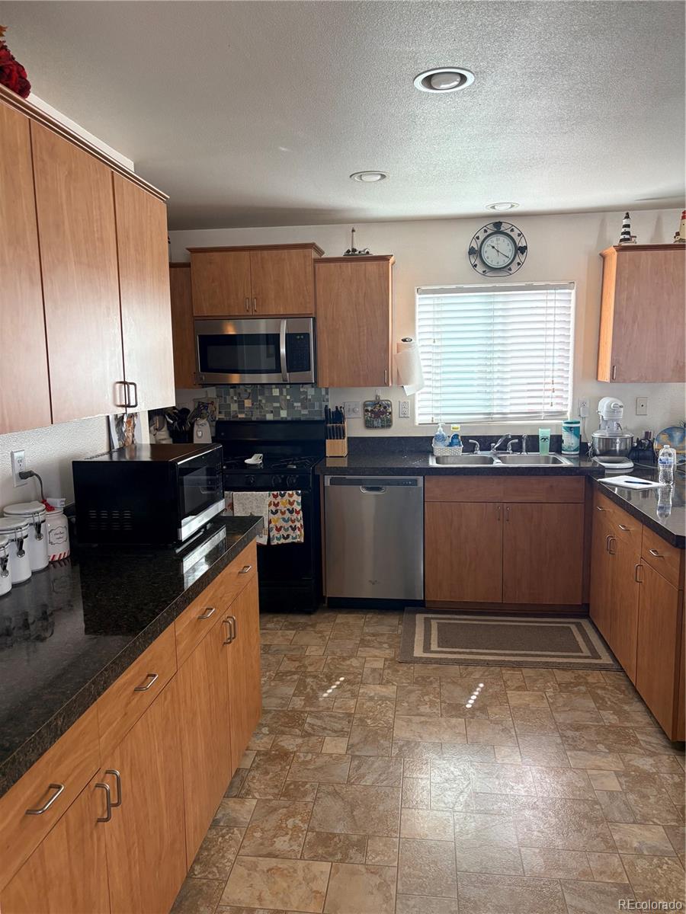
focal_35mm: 26
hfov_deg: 53.1
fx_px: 687
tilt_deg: -7.5
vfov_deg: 67.3
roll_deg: +1.1
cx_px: 343
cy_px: 457
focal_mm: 5.96
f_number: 1.6
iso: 125
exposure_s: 1/107
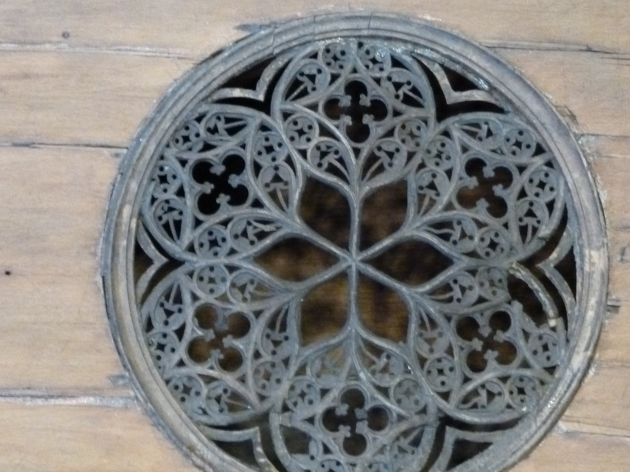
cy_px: 292
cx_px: 373
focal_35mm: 124
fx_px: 2256
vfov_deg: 11.9
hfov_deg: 15.9
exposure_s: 1/8
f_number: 4.2
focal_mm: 13.7
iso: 800
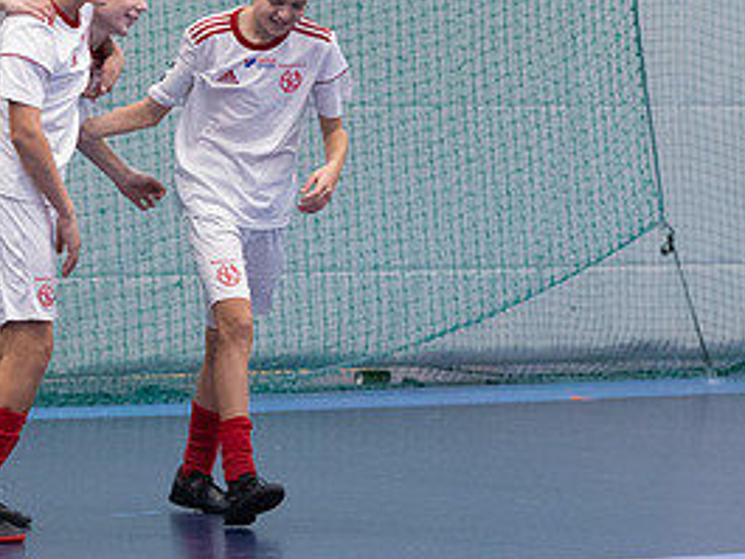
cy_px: 251
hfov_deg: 6.2
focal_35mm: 321
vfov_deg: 4.6
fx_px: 6912
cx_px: 115
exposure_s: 1/400
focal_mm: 95
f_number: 3.2
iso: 8000
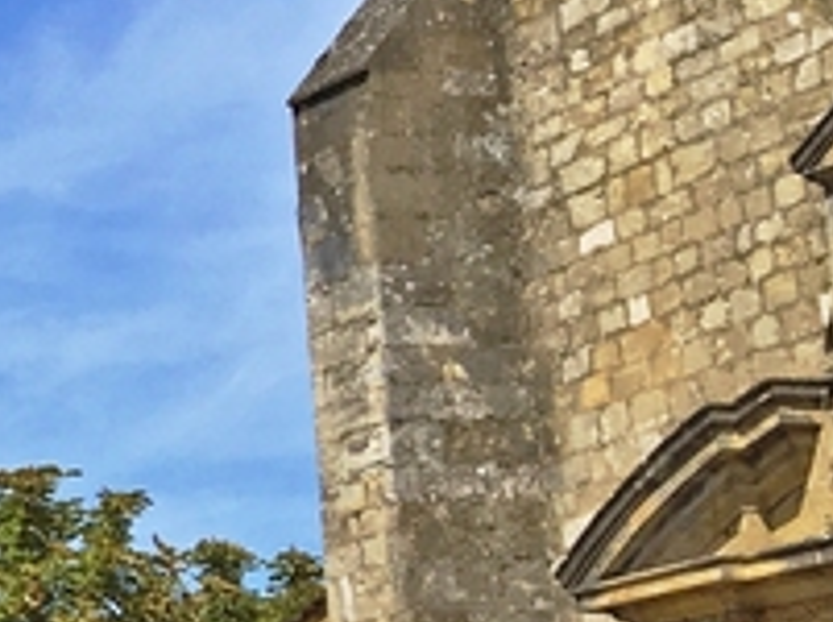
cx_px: -1218
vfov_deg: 9.9
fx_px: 3555
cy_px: 684
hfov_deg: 11.1
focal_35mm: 148
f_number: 2.2
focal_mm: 4.15
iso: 25
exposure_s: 1/2481
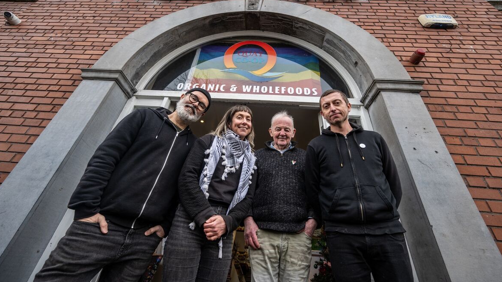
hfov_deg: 103.0
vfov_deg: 70.2
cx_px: 254
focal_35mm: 15
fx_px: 200
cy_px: 120
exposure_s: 1/125
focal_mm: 14
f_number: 5
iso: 200
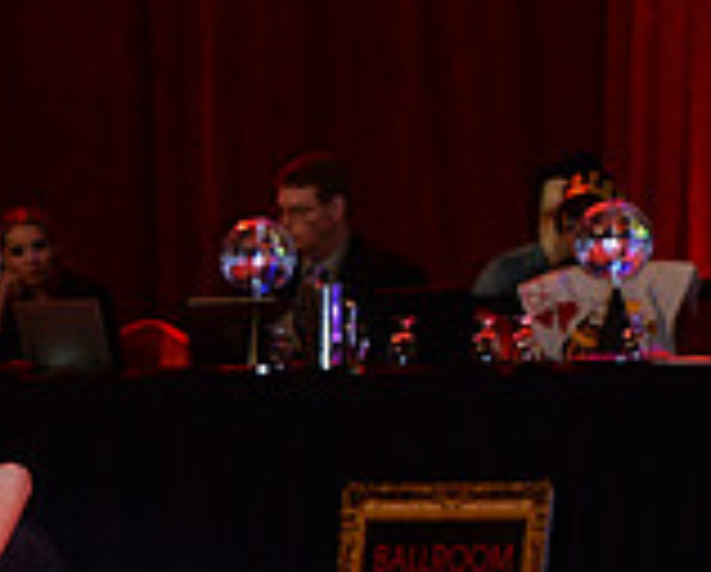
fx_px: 8391
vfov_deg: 3.9
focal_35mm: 398
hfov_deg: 4.8
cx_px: -230
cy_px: 691
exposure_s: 1/250
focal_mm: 116
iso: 2000
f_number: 4.5
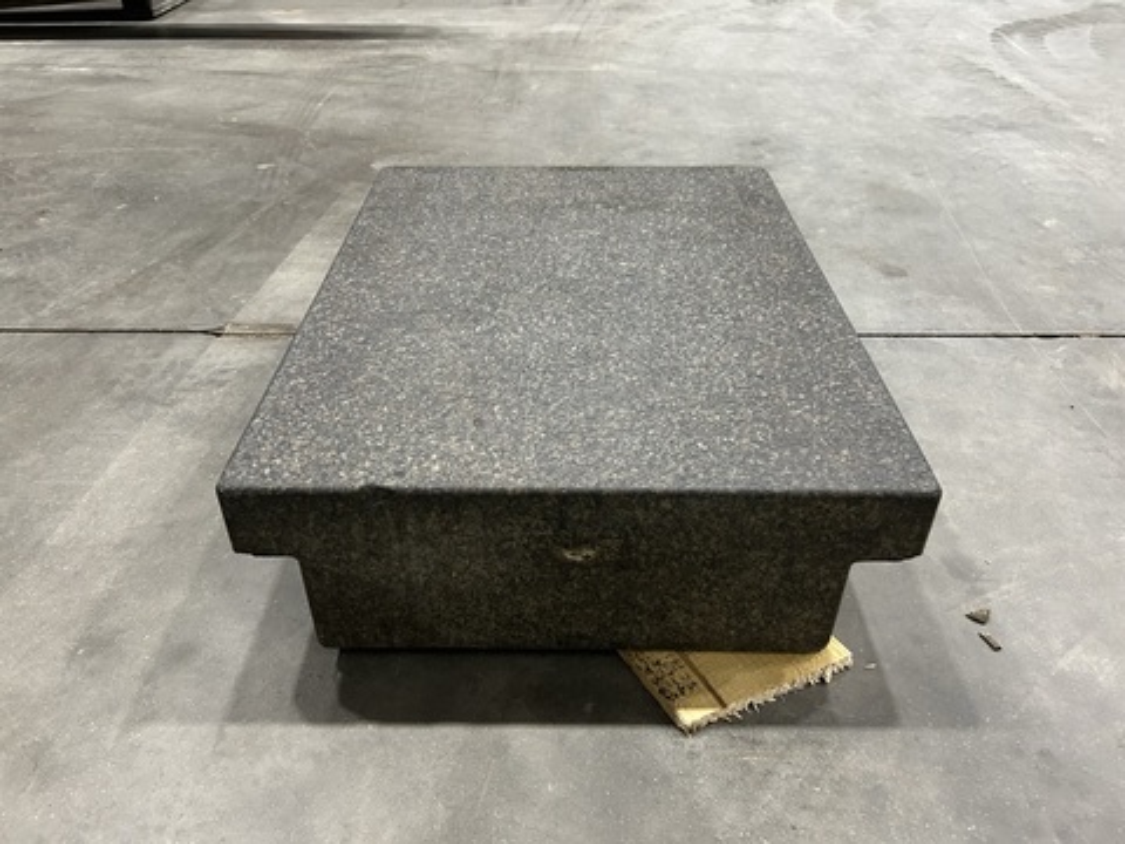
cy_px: 422
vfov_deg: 53.1
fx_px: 845
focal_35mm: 26
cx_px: 562
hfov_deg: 67.3
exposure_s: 1/60
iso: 320
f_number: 1.5
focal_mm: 5.7
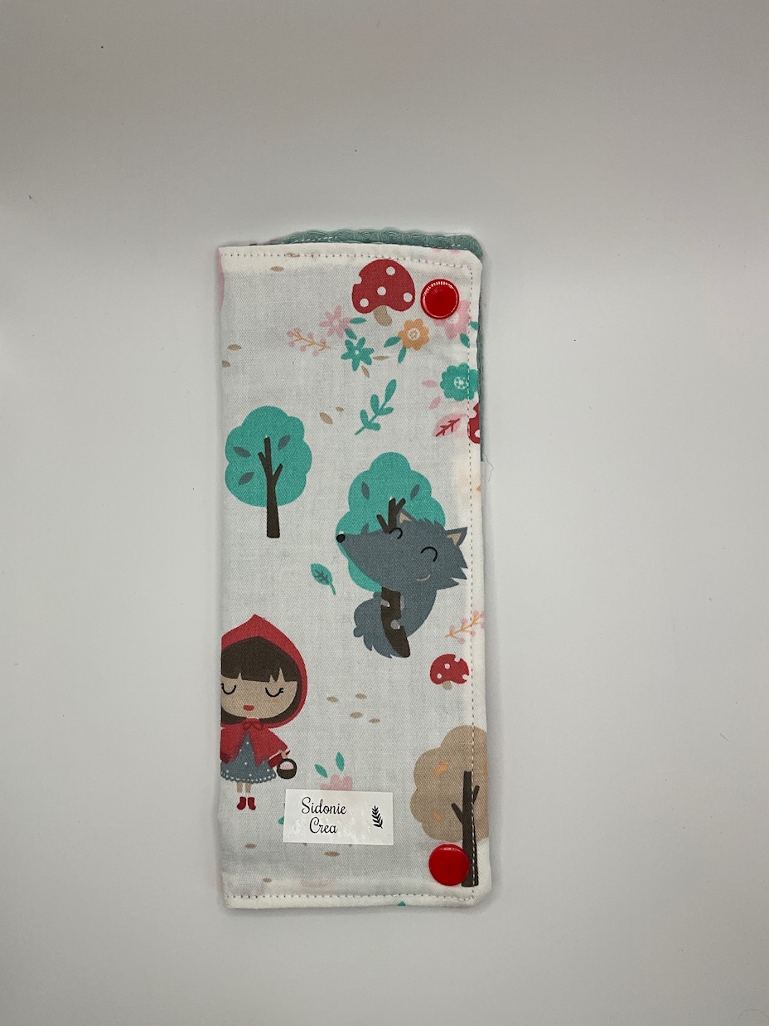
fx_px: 888
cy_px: 527
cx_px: 381
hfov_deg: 46.8
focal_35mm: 30
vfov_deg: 60.0
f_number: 1.8
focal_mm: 3
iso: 25
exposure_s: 1/415
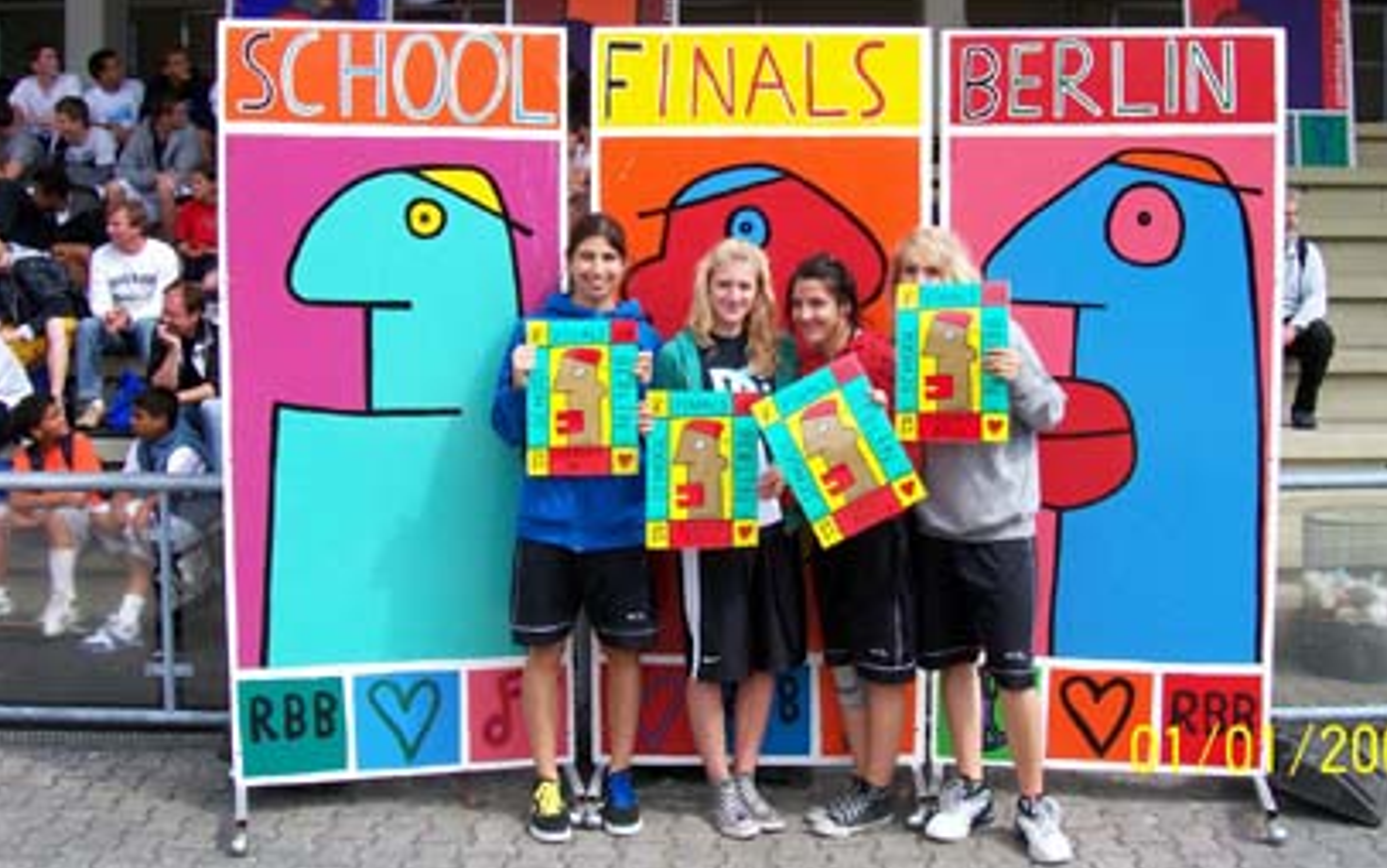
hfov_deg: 49.2
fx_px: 1512
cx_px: 752
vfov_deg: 31.9
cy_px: 325
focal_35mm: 40
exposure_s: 1/255
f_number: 5.1
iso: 80
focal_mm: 5.6
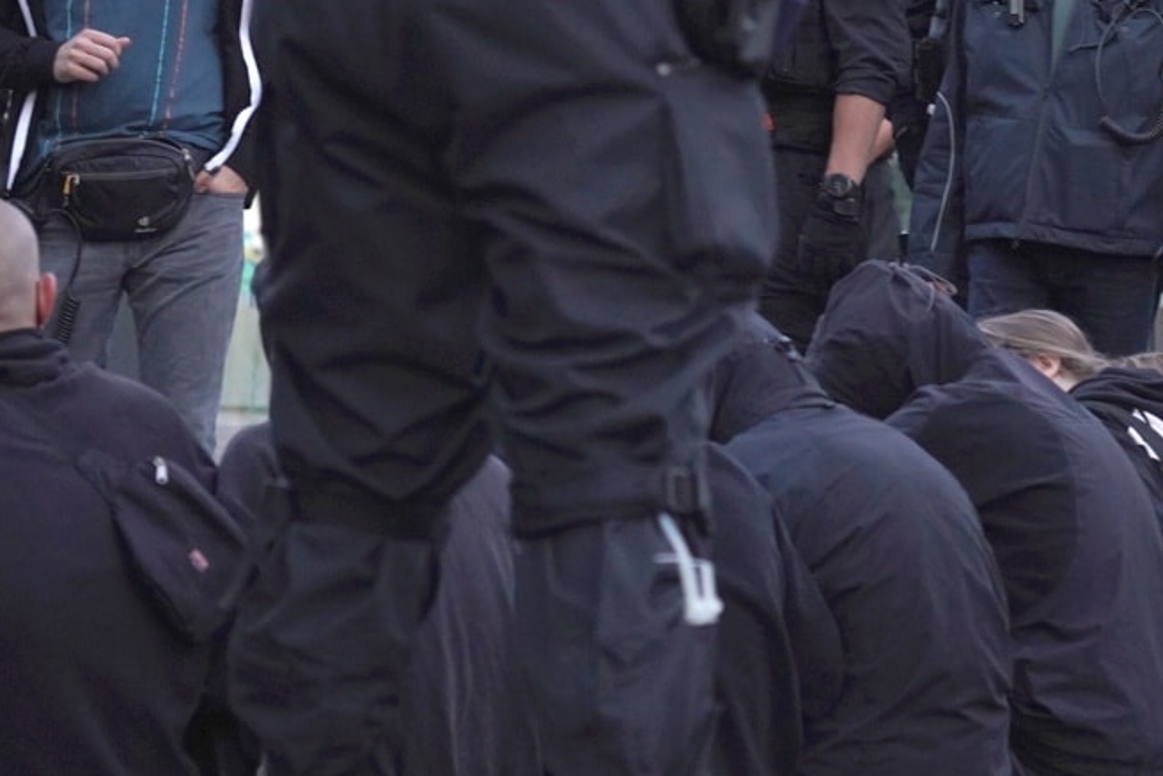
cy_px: 119
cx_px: 622
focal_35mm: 176
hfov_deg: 11.7
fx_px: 5688
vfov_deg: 7.8
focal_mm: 77
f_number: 4
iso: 3200
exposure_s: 1/200
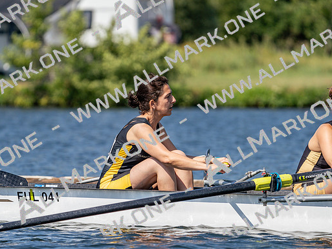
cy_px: 124
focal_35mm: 400
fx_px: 3837
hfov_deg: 5.0
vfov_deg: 3.7
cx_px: 150
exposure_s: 1/2000
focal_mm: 368
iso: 250
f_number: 6.3
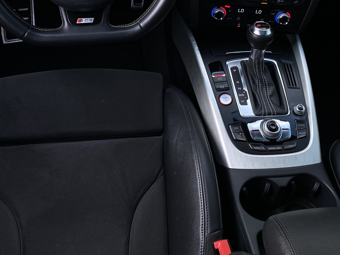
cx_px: 172
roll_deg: -4.9
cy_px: 40
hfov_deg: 41.2
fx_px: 452
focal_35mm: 46
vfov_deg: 30.5
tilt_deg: -39.3
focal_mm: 4.25
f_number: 1.8
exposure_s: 1/100
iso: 64
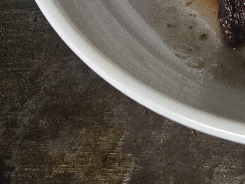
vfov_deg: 13.8
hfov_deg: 17.2
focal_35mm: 98
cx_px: 410
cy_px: -126
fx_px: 694
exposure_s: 1/120
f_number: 1.8
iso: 250
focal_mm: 5.4
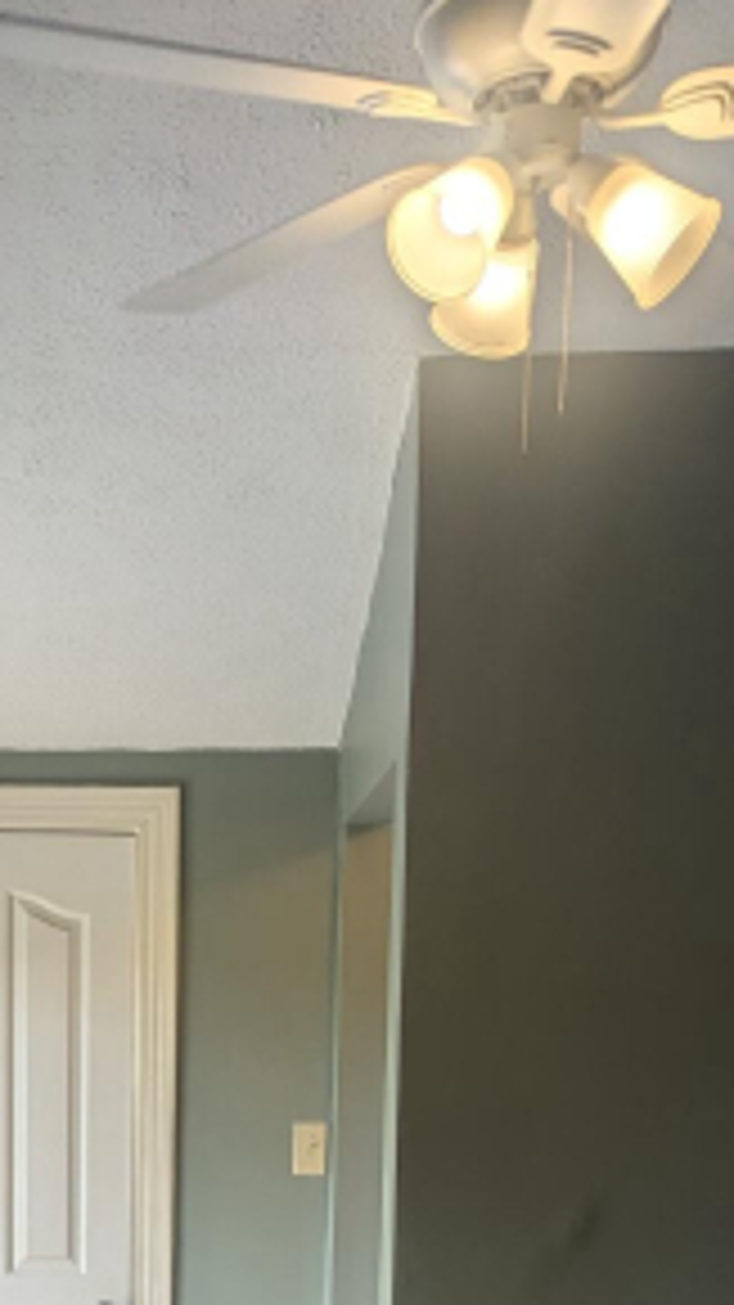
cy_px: 1431
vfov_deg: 31.1
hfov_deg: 19.7
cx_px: 95
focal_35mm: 60
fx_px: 2077
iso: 42
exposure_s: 1/242
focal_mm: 6.81
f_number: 1.85
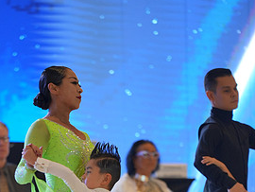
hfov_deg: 4.8
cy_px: 245
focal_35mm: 413
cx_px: 76
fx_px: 3045
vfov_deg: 3.6
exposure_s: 1/400
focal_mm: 200
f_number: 2.8
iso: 1250
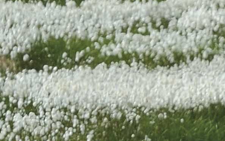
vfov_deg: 1.1
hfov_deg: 1.7
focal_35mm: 1208
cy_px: 450
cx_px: 410
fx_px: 7407
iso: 200
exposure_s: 1/640
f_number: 8
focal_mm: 165
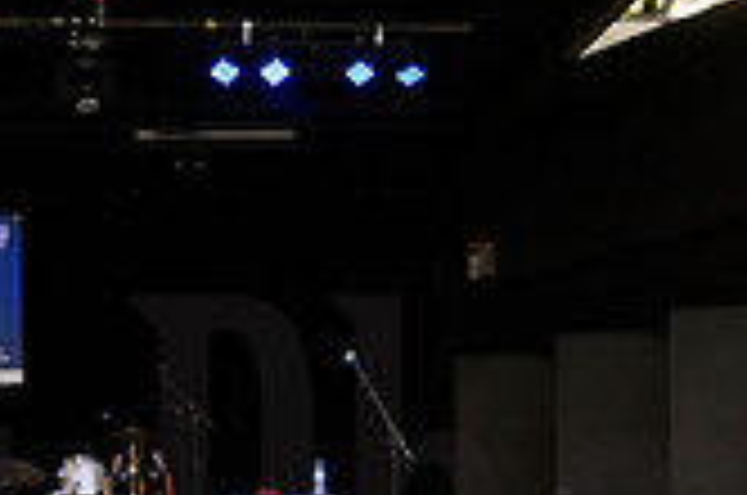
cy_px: 590
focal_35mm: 112
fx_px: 2320
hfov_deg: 17.8
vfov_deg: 11.9
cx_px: -32
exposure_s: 1/250
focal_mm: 32
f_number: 5.6
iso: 1100
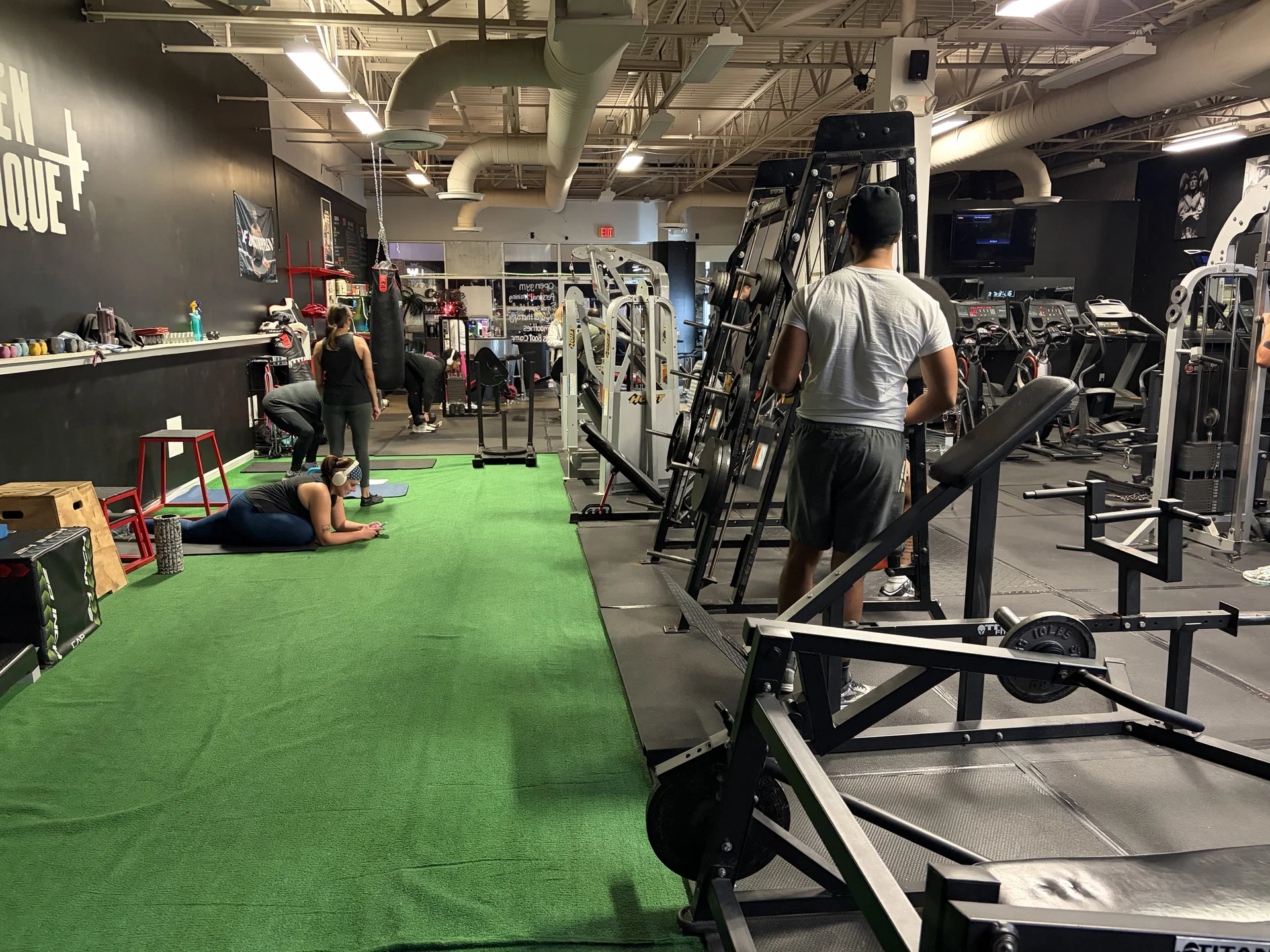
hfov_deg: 67.3
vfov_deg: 53.1
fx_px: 954
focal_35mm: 26
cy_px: 476
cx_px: 635
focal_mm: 5.96
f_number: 1.6
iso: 500
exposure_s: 1/30
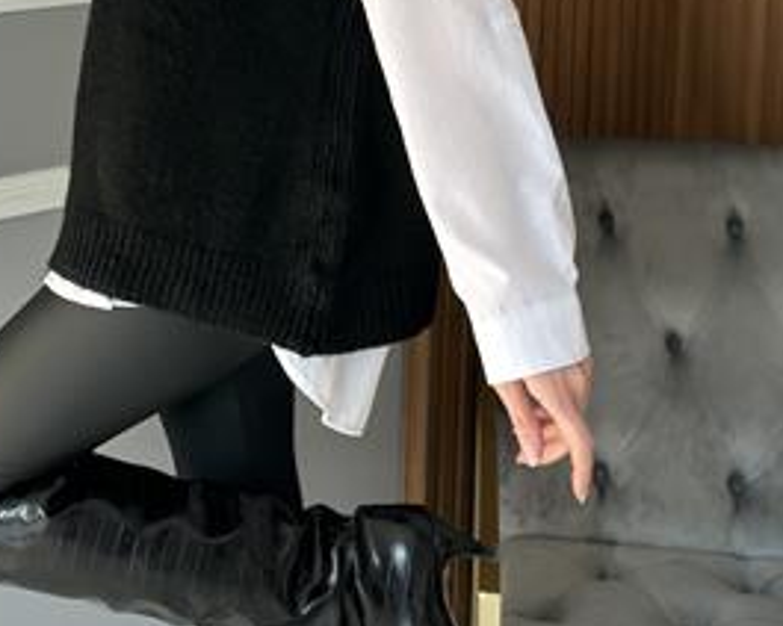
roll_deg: -0.8
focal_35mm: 92
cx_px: 248
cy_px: -9
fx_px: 2132
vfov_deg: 16.4
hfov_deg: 20.7
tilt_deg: -6.2
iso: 160
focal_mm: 6.86
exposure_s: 1/60
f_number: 1.78
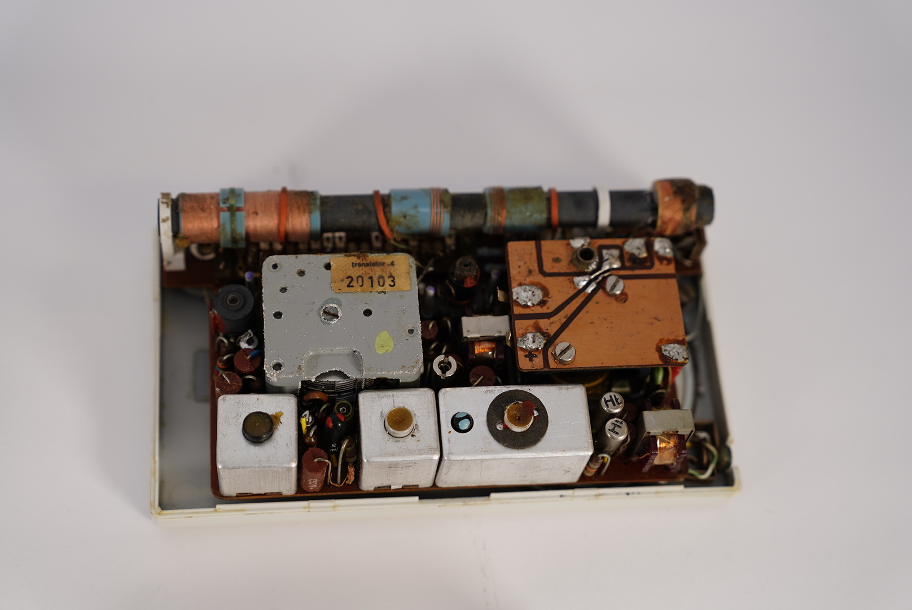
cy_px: 305
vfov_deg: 21.3
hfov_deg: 31.4
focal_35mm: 64
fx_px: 1622
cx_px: 456
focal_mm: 64
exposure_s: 1/200
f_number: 4
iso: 320
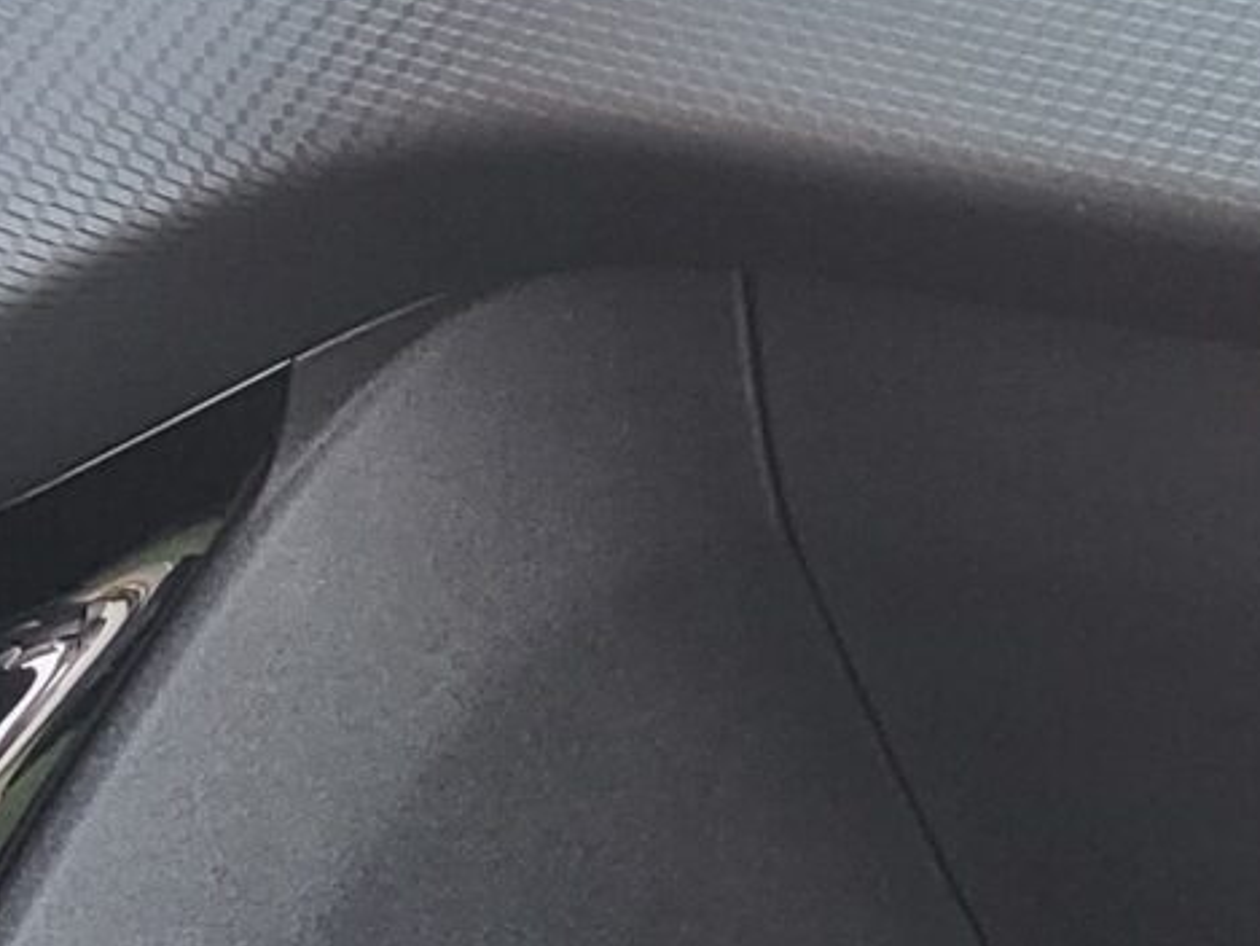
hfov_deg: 13.8
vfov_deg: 10.2
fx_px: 5170
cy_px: 1336
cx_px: 183
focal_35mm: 142
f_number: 1.8
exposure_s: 1/50
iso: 250
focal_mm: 4.25
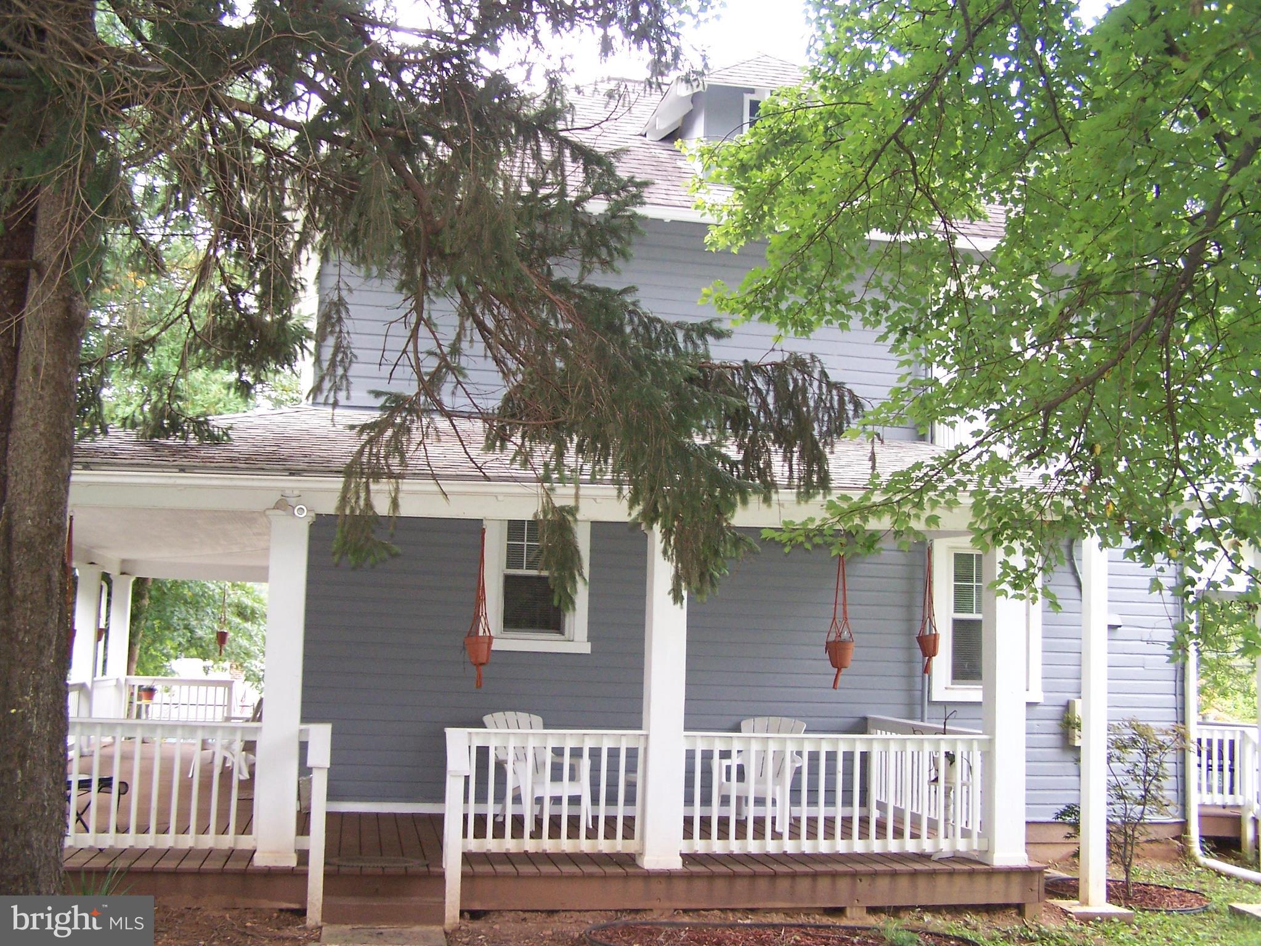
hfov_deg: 49.0
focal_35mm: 38
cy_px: 473
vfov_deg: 37.7
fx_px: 1385
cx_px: 630
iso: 140
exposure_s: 1/125
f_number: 2.8
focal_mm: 6.3
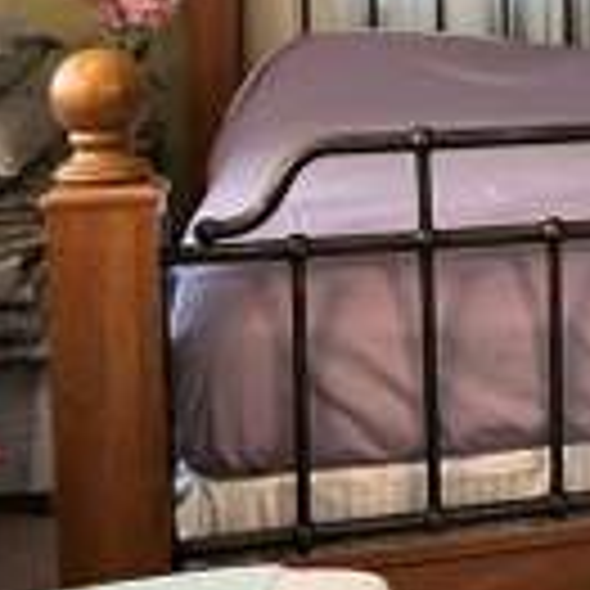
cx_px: 964
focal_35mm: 84
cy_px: 32
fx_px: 1620
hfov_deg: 17.8
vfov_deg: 20.1
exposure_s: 1/30
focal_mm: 5.1
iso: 640
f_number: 1.6
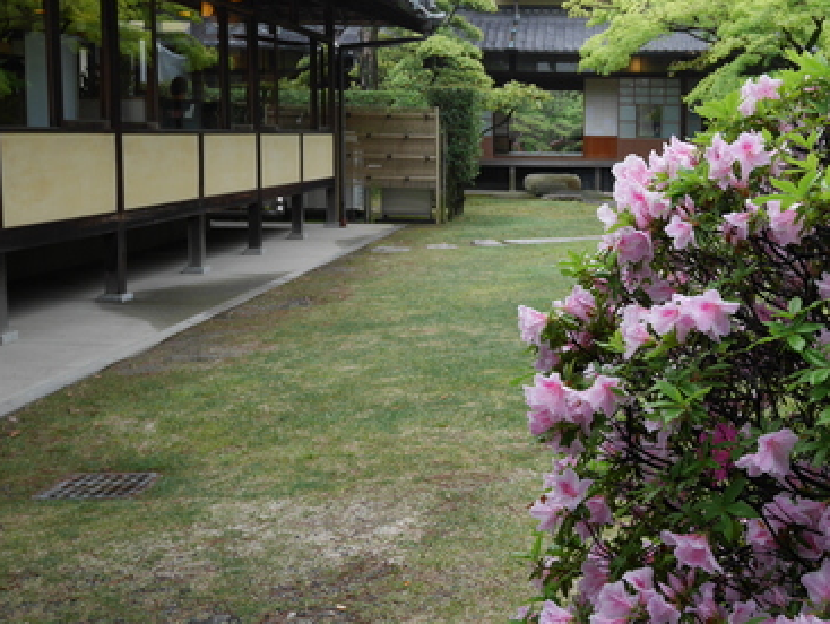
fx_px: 1176
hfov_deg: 37.6
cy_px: 270
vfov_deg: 29.7
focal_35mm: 49
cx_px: 654
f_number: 4.5
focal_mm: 15
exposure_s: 1/160
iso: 200
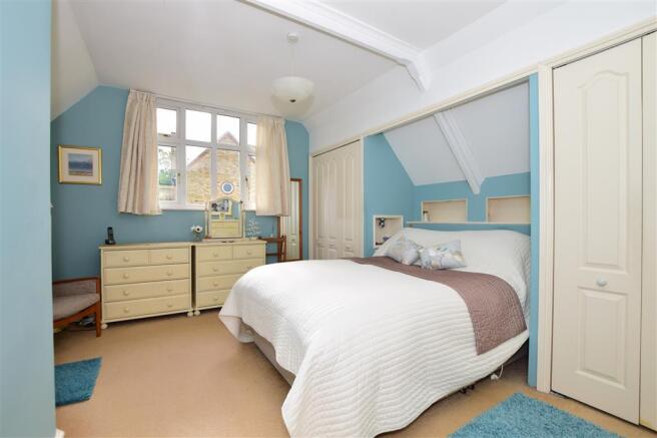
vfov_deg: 77.3
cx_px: 328
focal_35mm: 15
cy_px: 219
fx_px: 274
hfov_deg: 100.4
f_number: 7.1
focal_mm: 10
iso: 400
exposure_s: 1/60
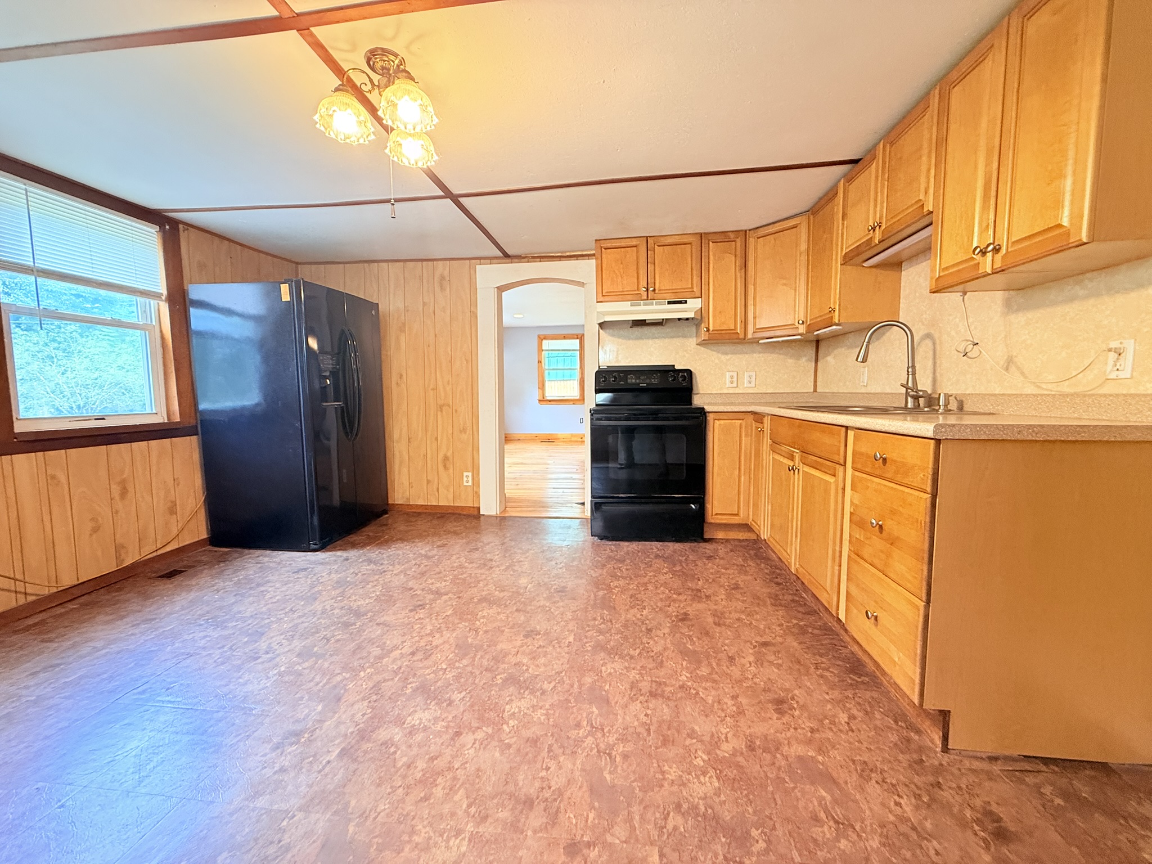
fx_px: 466
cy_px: 432
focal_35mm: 14
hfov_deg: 102.1
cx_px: 576
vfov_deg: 85.7
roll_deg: +0.6
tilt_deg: -5.0
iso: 320
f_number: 2.2
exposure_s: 1/78
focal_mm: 2.22
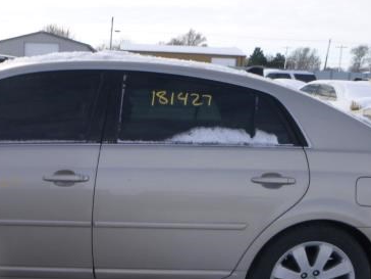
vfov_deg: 26.2
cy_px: 216
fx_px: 589
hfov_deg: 33.9
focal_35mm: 55
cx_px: 74
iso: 100
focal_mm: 4.5
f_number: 3.9
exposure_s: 1/320
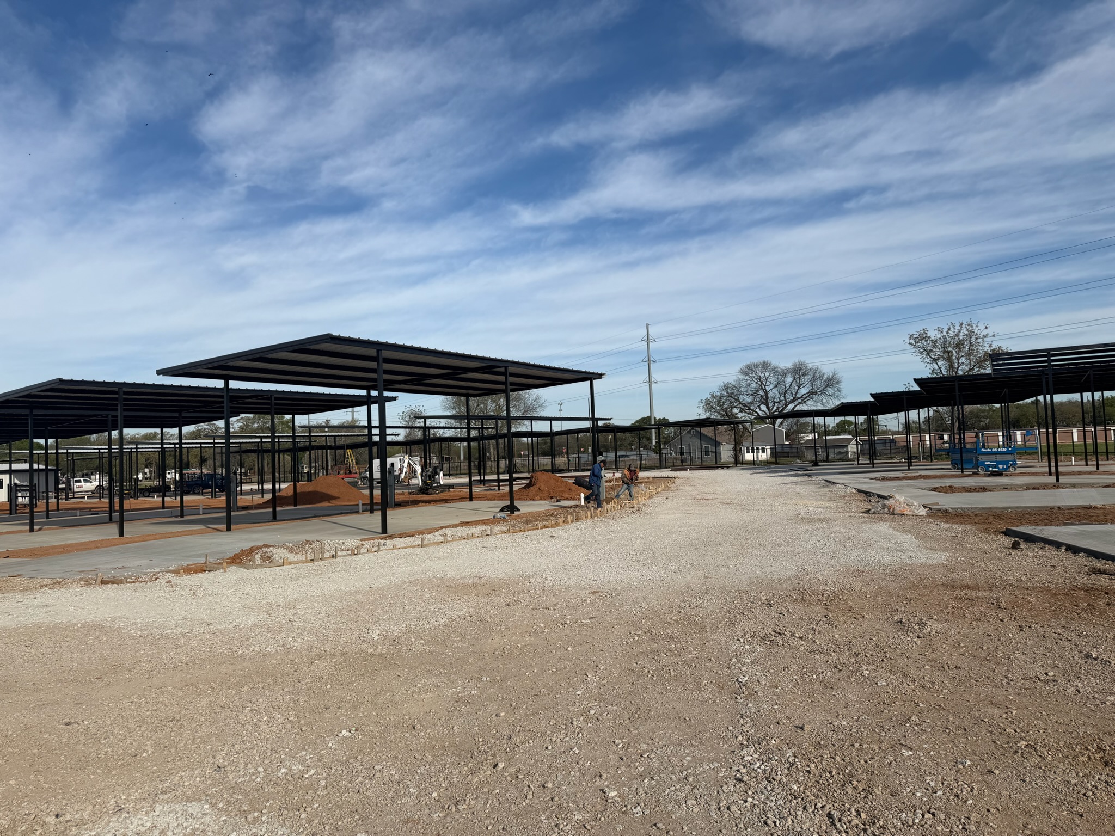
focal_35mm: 24
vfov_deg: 56.8
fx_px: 773
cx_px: 558
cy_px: 418
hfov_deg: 71.6
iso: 80
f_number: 1.78
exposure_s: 1/8130
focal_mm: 6.76
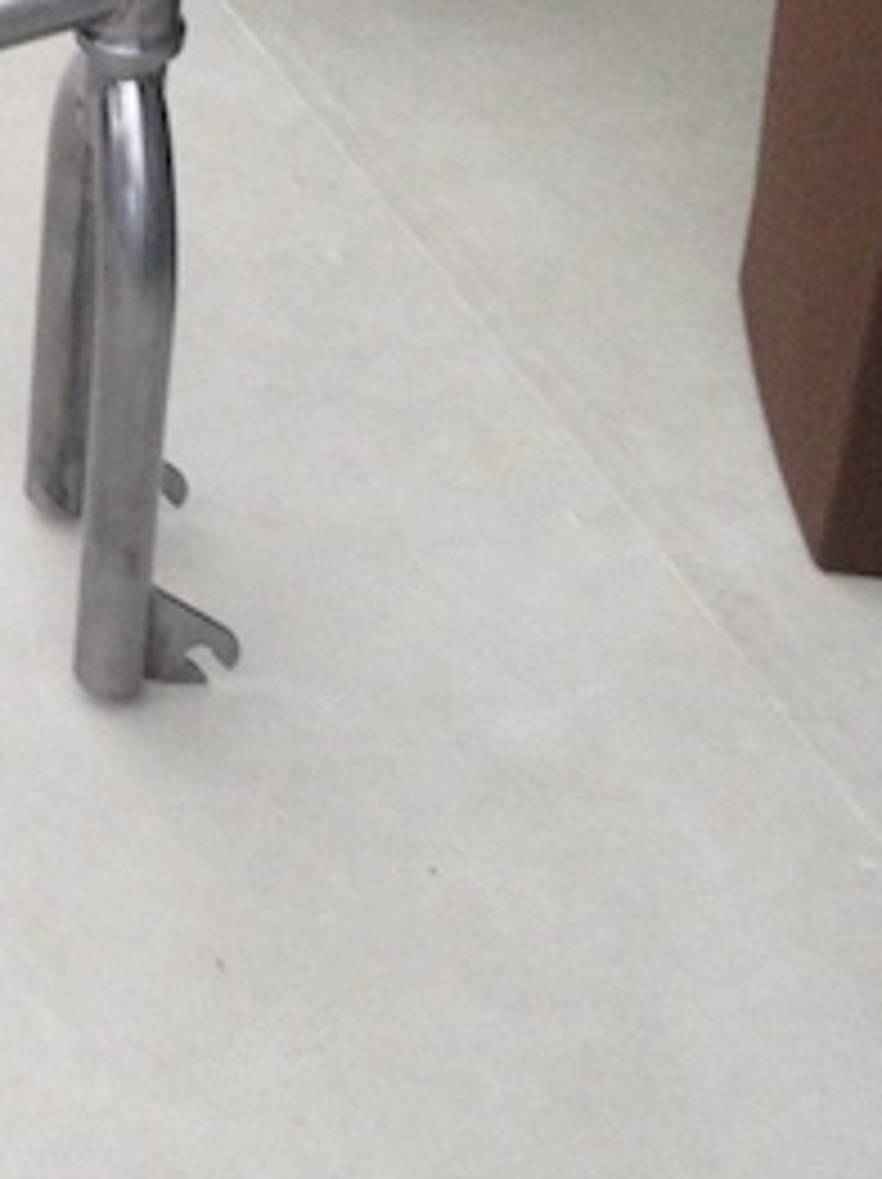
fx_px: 4662
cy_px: 86
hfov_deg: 10.1
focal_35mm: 137
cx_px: -792
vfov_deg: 14.3
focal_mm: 4.28
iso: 80
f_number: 2.4
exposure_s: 1/120
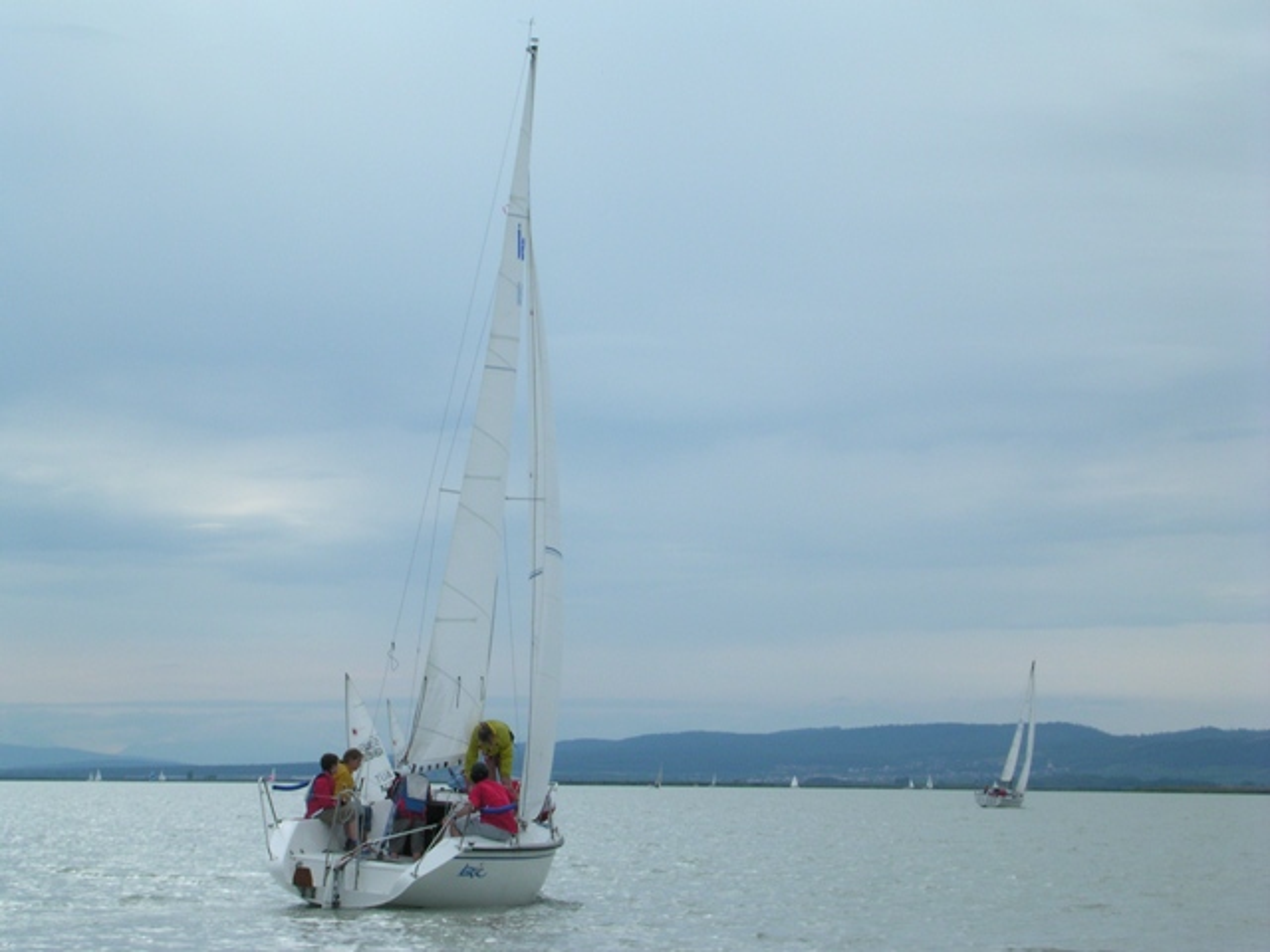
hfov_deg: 17.7
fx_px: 4072
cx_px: 635
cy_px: 476
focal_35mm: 111
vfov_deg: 13.3
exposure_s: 1/398
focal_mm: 16.8
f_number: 4.8
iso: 100
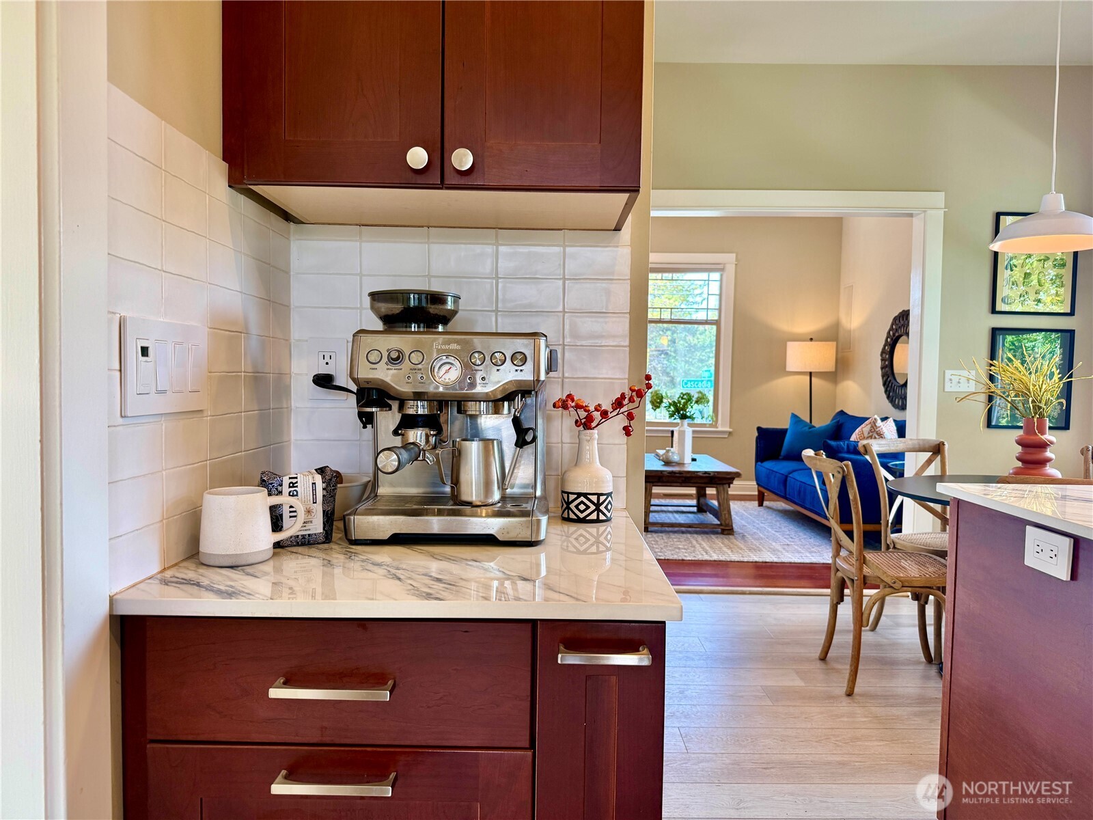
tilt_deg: -2.9
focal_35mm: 24
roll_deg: -0.5
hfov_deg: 71.6
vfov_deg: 56.8
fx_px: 758
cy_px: 410
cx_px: 546
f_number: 1.78
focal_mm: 6.76
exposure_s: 1/120
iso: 100
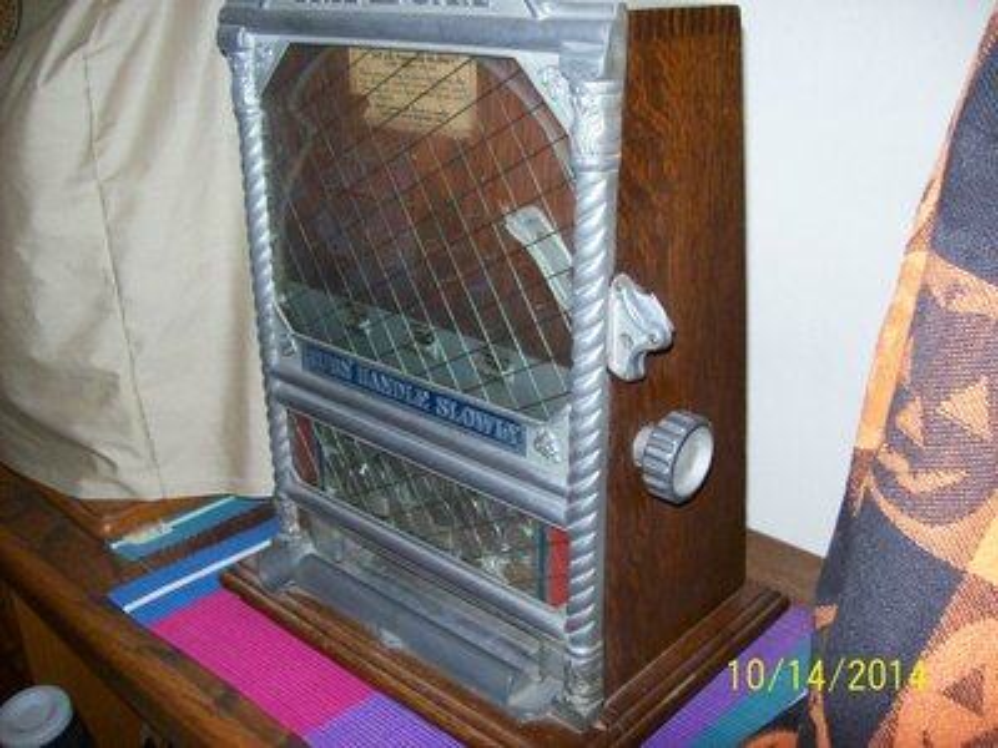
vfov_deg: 39.7
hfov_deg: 51.4
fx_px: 1038
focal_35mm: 36
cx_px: 499
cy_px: 374
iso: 200
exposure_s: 1/64
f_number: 2.7
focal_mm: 6
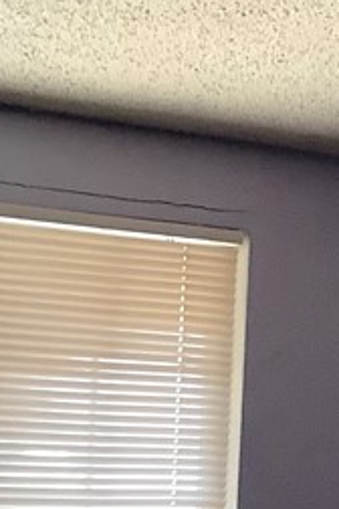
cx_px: 547
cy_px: 339
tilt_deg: +3.0
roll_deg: -1.2
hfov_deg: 10.1
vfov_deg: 15.6
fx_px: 1850
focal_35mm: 131
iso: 320
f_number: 2.4
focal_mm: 3.3
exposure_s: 1/60
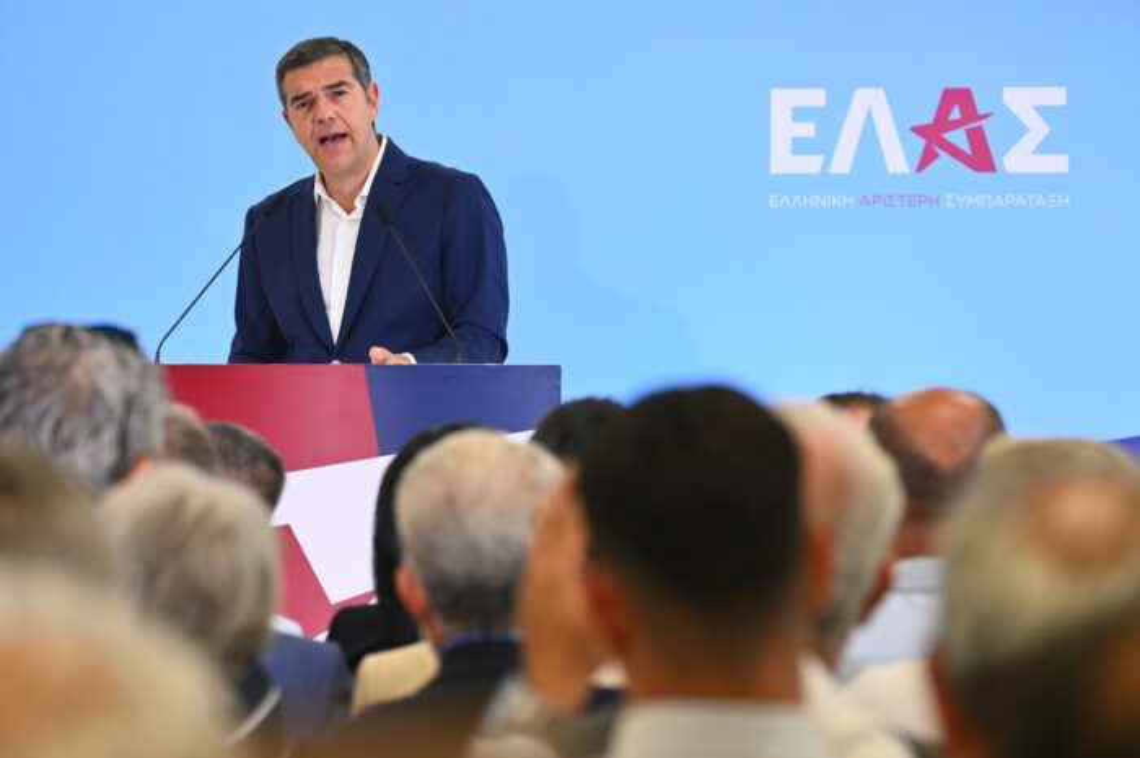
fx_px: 5693
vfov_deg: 7.6
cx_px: 570
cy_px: 379
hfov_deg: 11.4
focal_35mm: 180
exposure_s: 1/160
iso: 2800
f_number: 5.6
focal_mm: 180
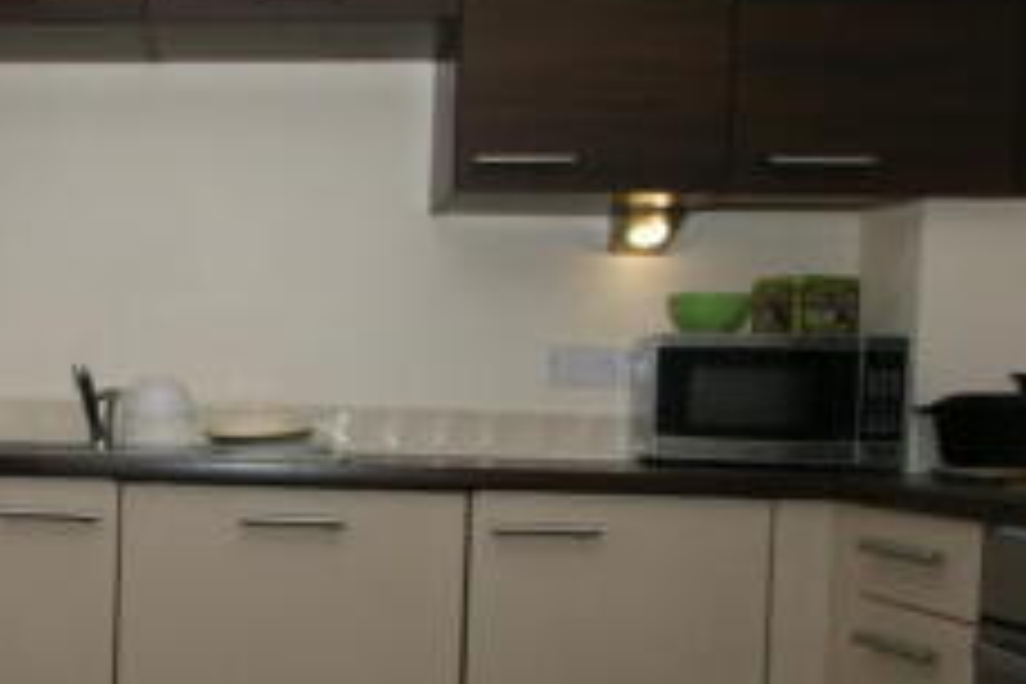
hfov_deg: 42.3
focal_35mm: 43
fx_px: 1225
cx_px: 137
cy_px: 484
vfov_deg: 30.8
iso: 400
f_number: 5.6
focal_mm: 10
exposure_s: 1/60
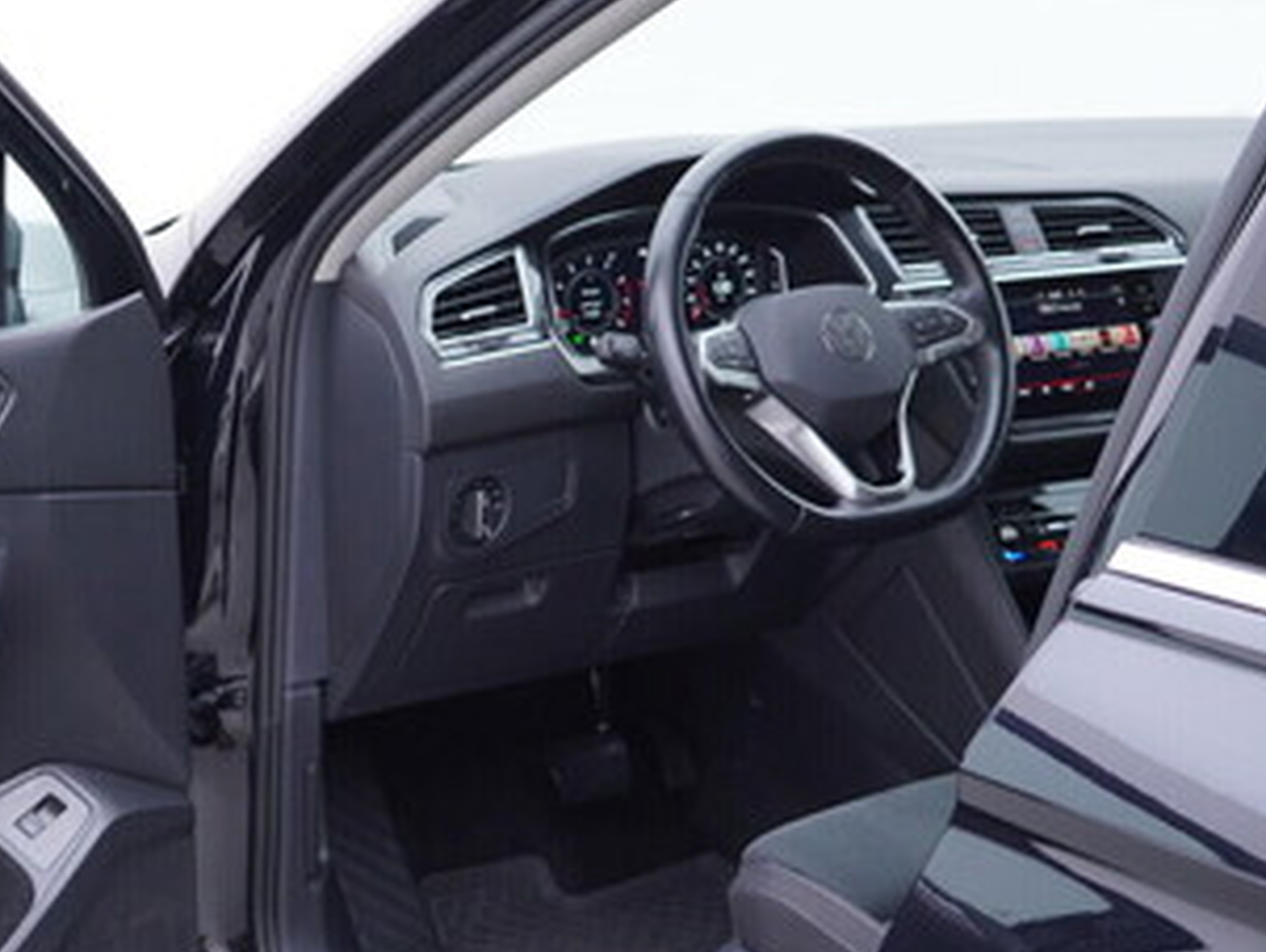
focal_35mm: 63
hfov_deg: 30.4
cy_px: 631
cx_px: 394
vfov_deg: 23.2
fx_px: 2306
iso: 125
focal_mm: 24
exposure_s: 1/40
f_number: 2.8
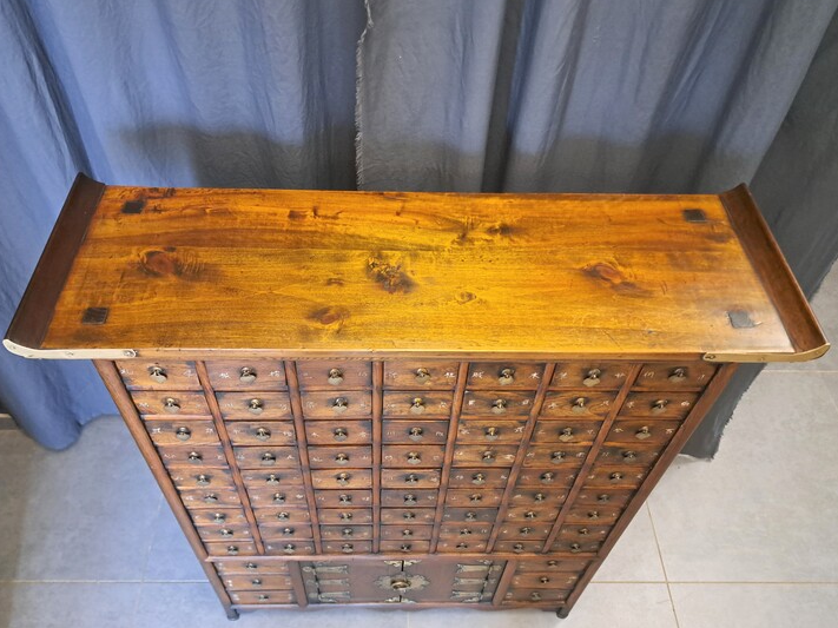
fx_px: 654
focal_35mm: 27
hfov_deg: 65.3
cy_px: 305
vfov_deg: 51.3
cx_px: 403
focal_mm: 5.23
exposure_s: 1/20
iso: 1000
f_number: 1.8
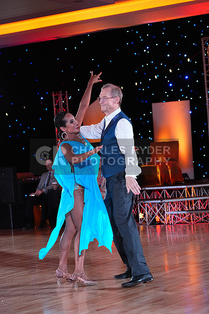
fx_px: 914
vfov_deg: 19.5
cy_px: 157
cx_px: 104
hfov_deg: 13.0
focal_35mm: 105
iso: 5000
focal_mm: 105
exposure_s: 1/400
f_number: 5
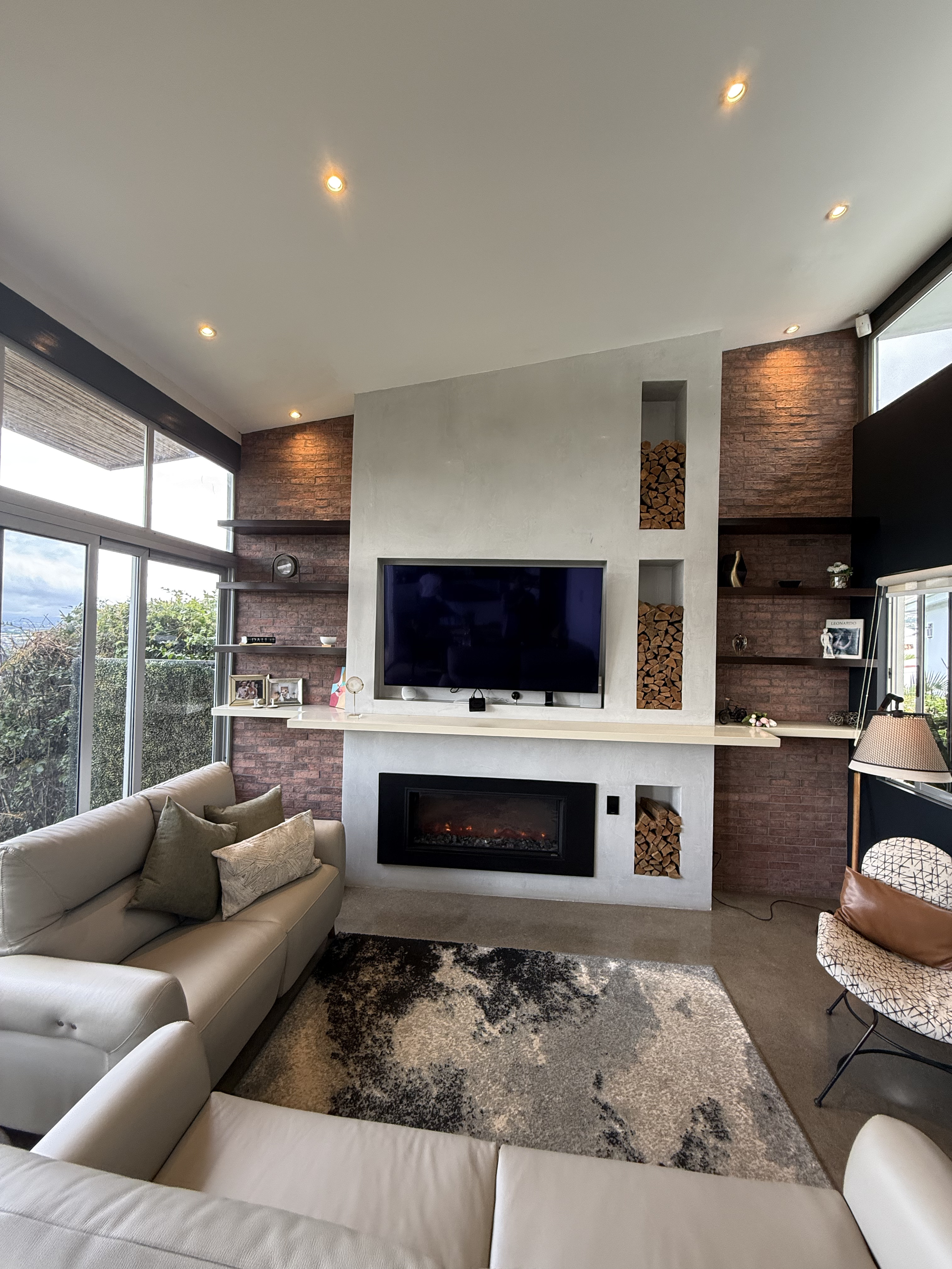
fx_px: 513
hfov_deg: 85.7
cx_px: 476
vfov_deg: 102.1
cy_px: 634
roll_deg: -1.4
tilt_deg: +0.6
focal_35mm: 14
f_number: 2.2
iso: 160
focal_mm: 2.22
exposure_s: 1/99
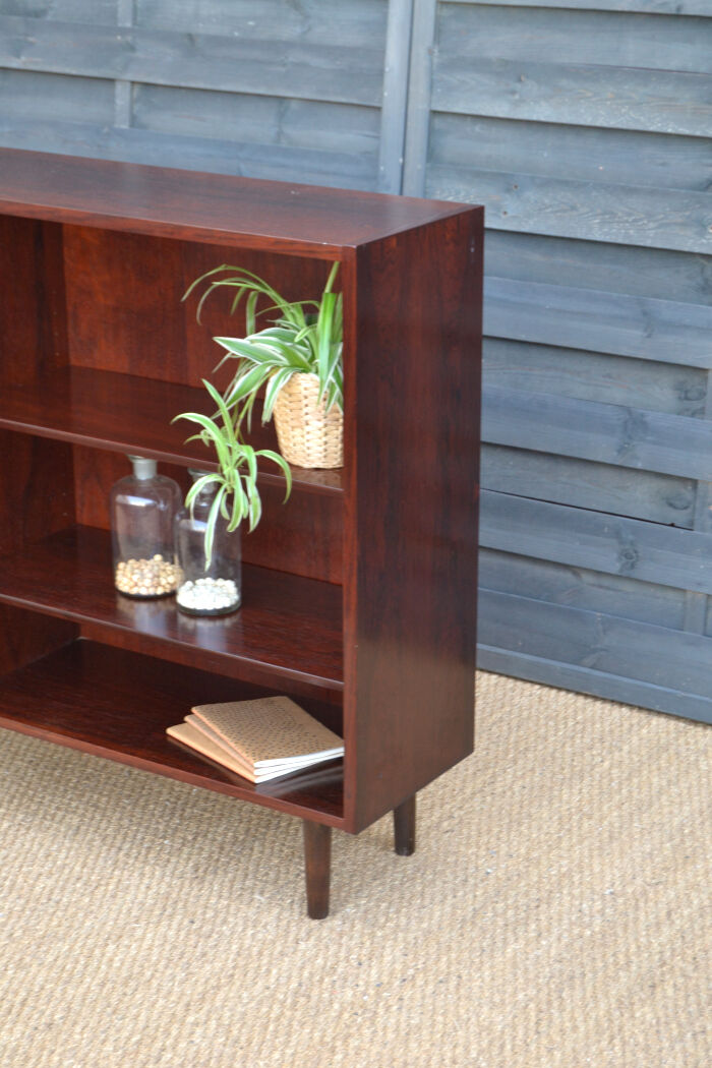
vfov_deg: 28.1
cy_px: 534
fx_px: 2136
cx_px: 356
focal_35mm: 72
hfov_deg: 18.9
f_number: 5.3
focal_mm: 48
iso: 560
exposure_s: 1/60
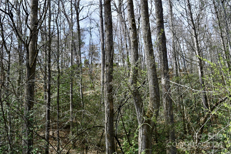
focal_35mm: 43
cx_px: 116
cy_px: 77
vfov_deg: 31.2
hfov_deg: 45.4
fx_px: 276
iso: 200
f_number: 7.1
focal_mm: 29
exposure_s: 1/250
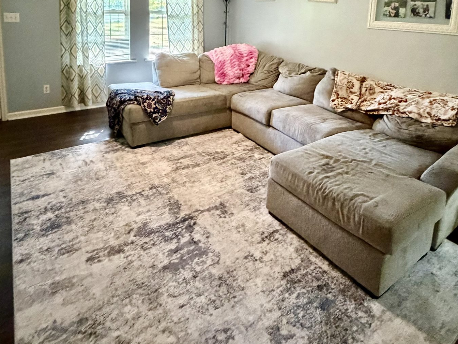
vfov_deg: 52.3
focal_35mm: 24
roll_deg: -1.1
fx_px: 318
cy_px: 58
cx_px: 223
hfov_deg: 71.6
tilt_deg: -8.7
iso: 1250
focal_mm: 2.22
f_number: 2.2
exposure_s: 1/60
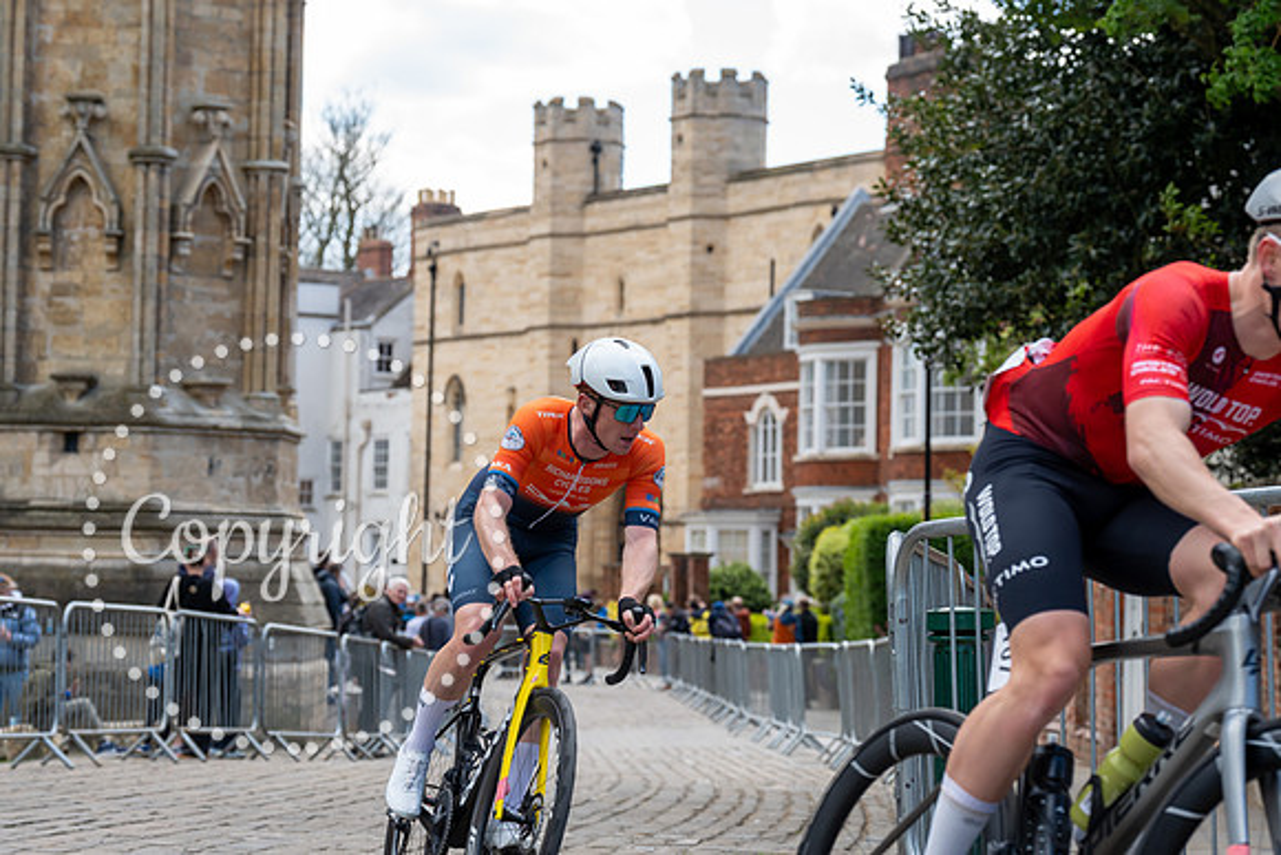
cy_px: 428
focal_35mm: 93
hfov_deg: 21.9
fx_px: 3310
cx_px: 640
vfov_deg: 14.7
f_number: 5
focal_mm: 93
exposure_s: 1/1000
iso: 640
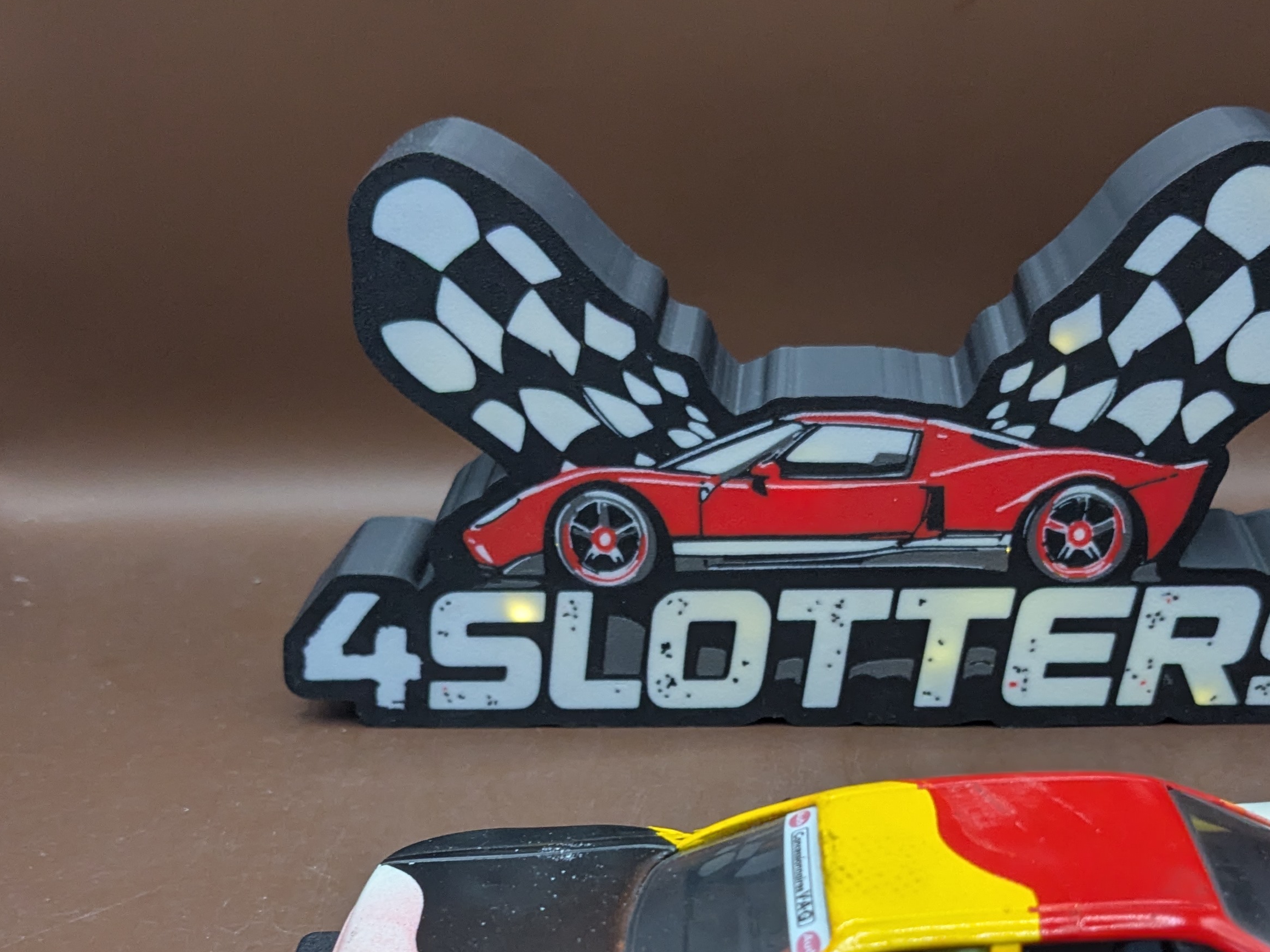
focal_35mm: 47
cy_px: 752
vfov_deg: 30.2
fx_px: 1724
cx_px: 770
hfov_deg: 40.2
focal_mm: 4.38
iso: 291
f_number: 1.73
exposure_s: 1/50
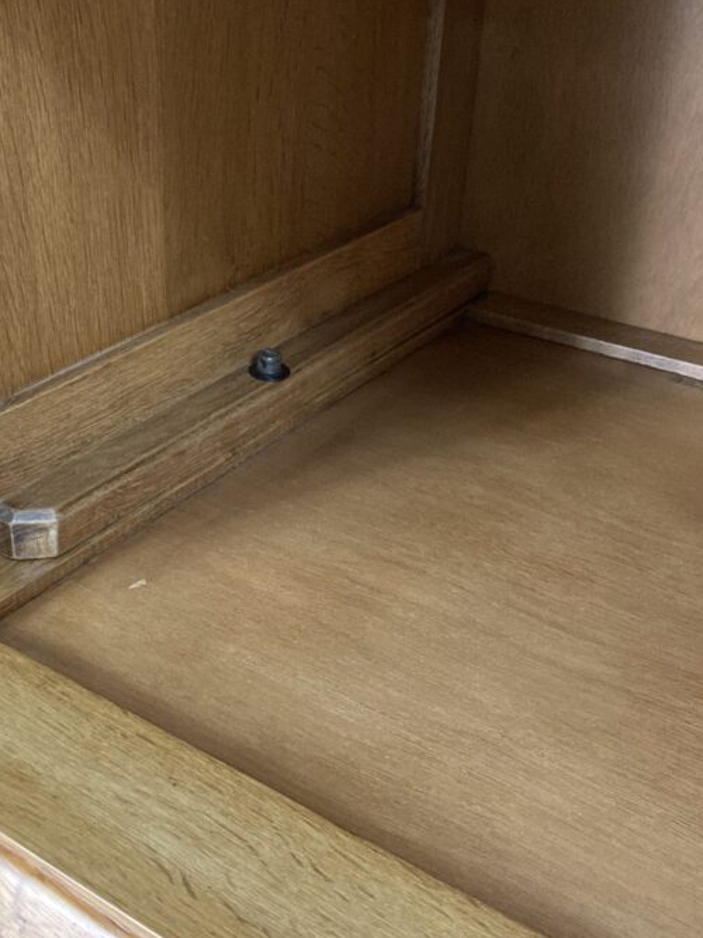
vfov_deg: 43.8
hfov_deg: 33.0
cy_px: 488
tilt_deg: -28.1
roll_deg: -0.2
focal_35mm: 43
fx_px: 1165
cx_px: 179
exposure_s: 1/50
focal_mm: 3.99
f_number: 1.8
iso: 320
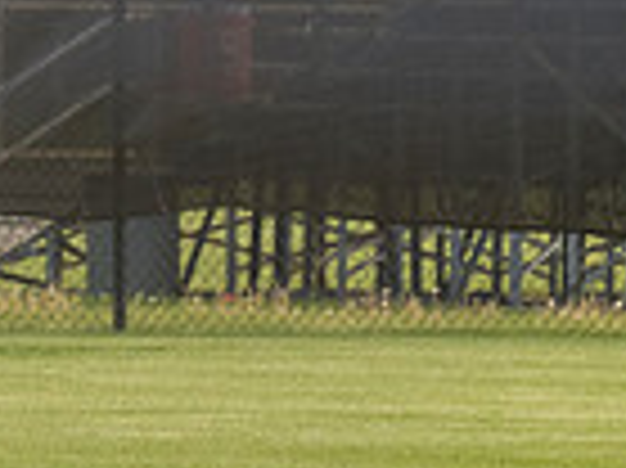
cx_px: -414
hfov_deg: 1.7
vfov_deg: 1.3
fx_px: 20688
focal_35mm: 1145
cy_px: 72
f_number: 5.6
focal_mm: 190
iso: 1000
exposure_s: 1/2000
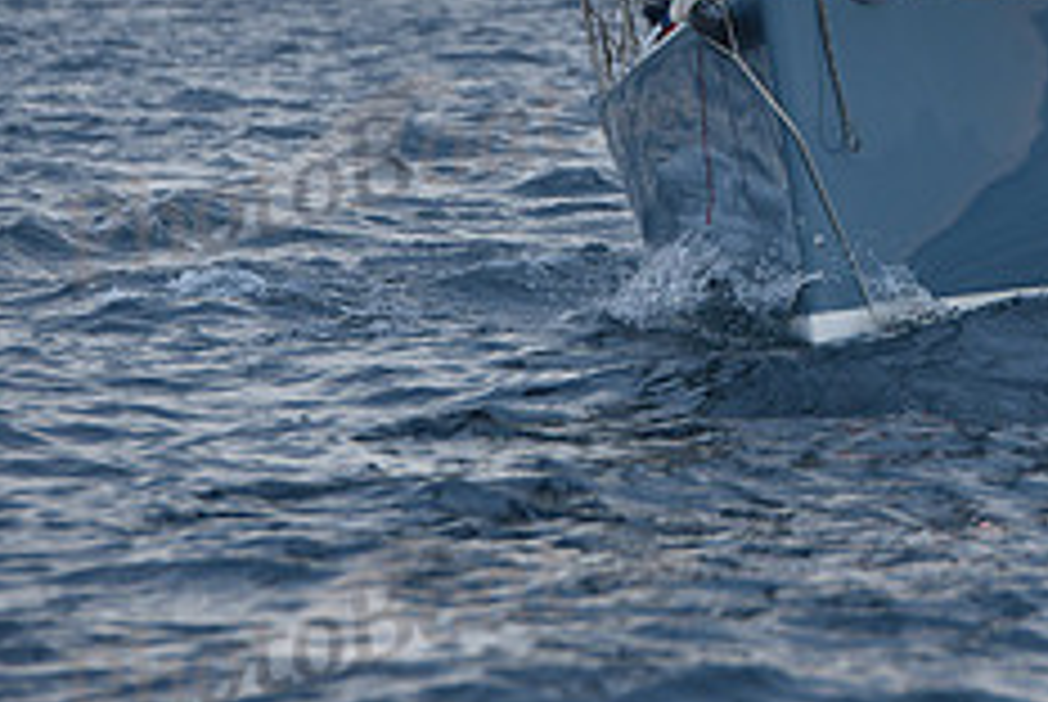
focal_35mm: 497
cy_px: -128
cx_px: 931
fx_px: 14486
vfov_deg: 2.8
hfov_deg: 4.1
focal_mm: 200
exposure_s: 1/640
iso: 400
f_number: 5.6
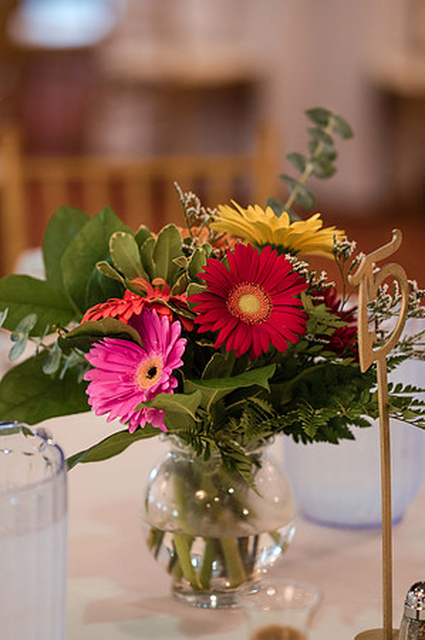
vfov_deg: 15.6
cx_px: 203
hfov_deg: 10.4
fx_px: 2338
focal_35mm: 132
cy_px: 312
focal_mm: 85
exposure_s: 1/160
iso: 320
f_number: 1.8
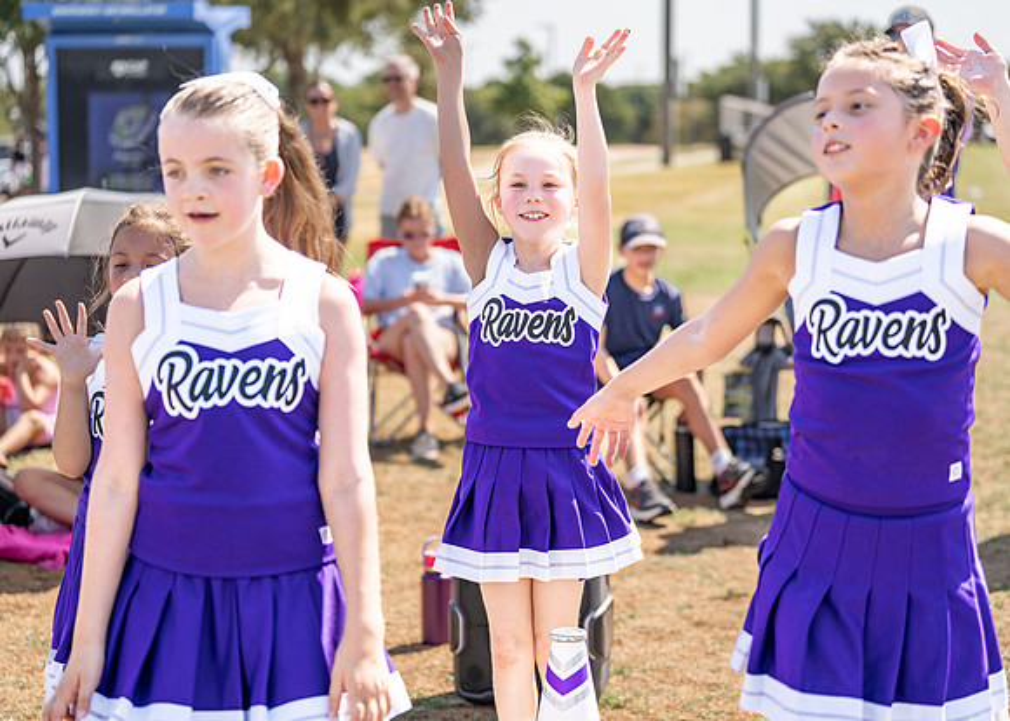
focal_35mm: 76
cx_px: 514
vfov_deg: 18.8
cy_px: 354
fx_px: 2172
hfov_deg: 26.2
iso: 160
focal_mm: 70
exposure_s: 1/1600
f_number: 2.8
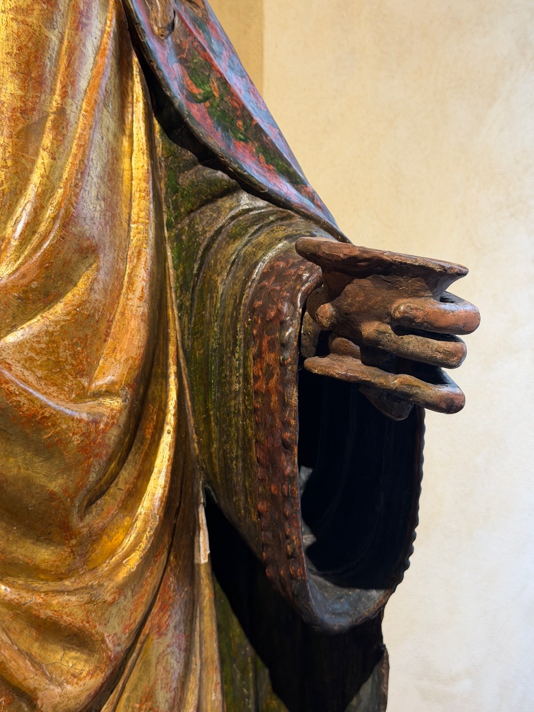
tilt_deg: -6.7
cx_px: 267
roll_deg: +0.0
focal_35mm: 48
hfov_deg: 30.3
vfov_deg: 39.7
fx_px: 987
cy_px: 356
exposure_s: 1/72
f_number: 1.78
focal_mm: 6.76
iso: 100
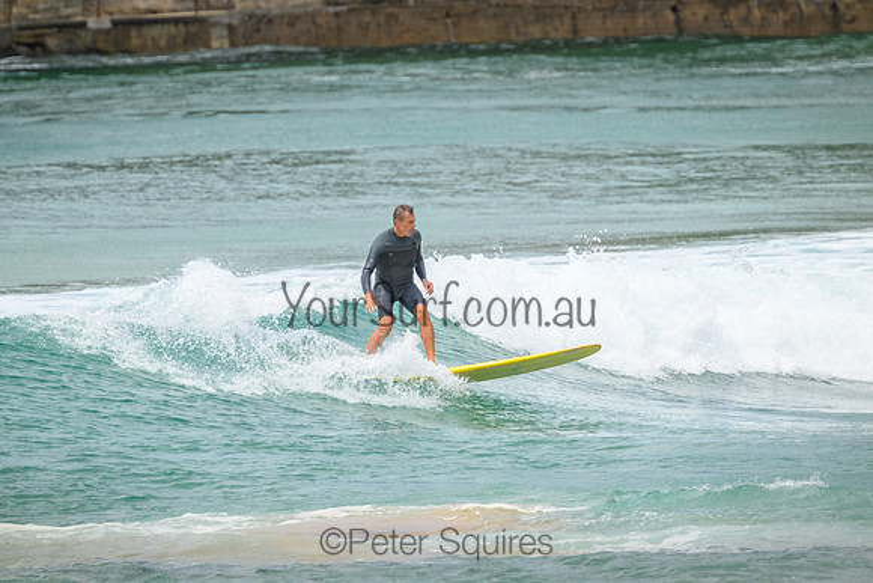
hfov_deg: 2.6
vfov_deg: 1.7
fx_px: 19404
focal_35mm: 800
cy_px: 292
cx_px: 436
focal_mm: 800
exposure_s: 1/3200
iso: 1600
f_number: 11
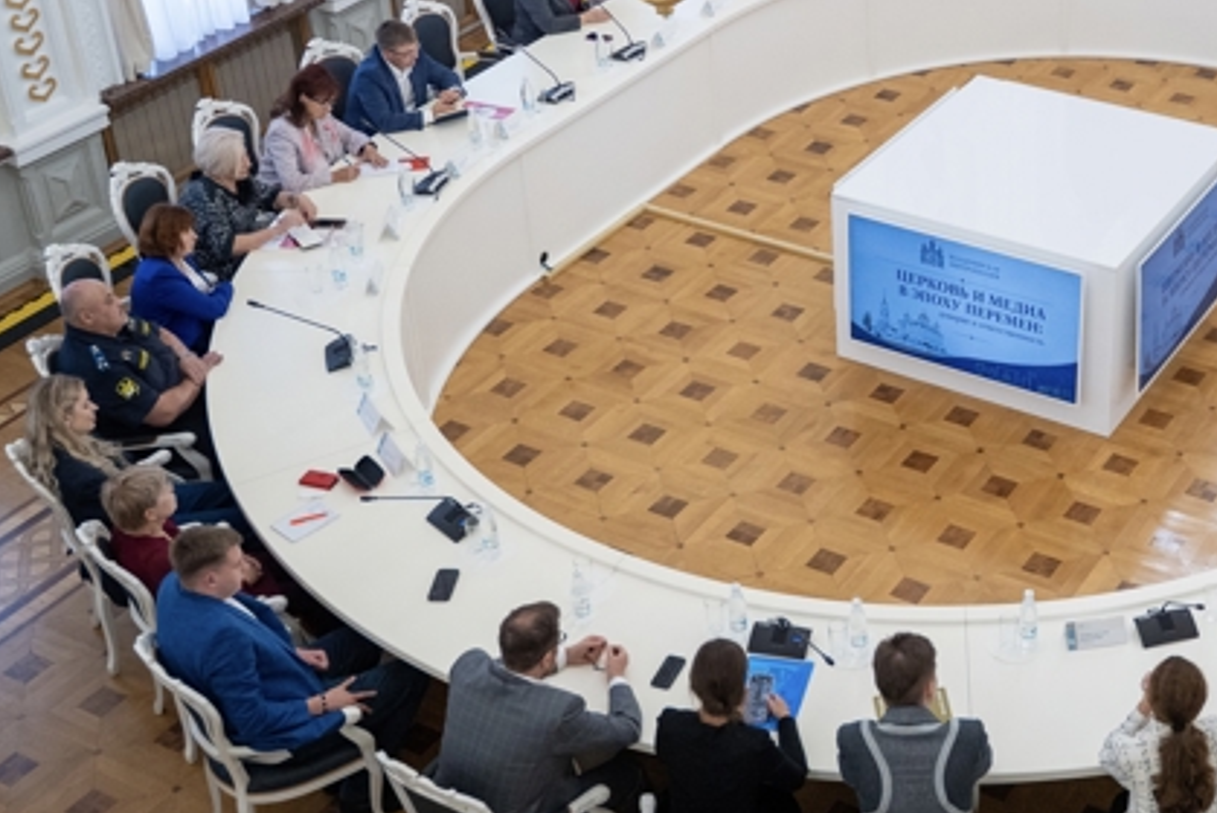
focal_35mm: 60
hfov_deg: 32.7
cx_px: 967
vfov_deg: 22.7
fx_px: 2014
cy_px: 247
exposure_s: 1/800
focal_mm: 33.3
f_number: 2.8
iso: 3200
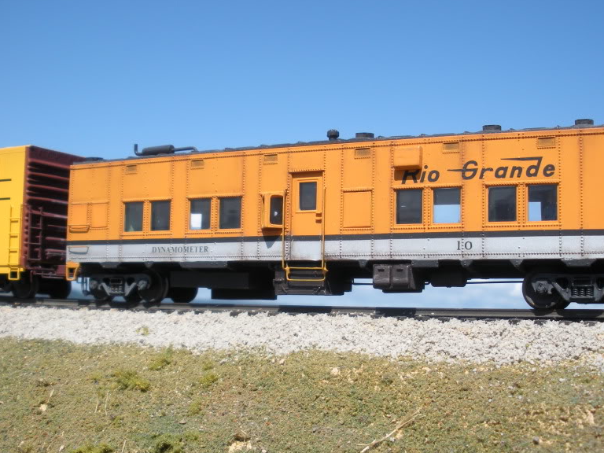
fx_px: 838
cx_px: 337
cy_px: 265
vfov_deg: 30.2
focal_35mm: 48
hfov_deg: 39.6
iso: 64
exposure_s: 1/597
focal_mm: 6.3
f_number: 3.5
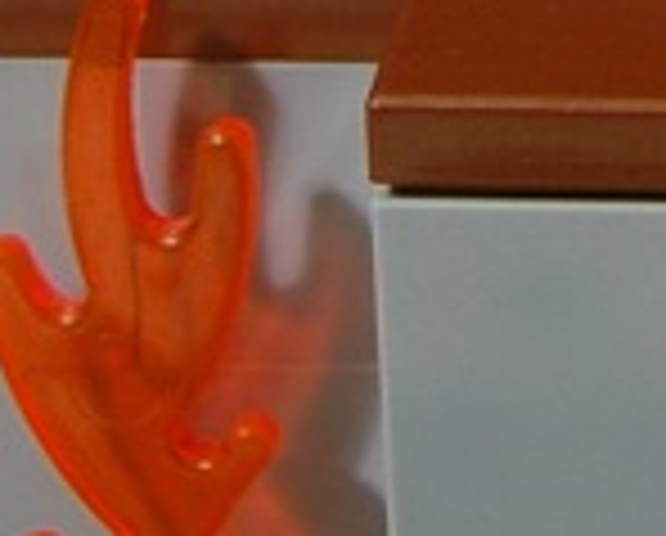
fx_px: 9974
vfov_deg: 3.0
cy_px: -1203
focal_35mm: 505
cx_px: 1274
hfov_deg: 3.8
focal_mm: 38
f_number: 8
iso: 200
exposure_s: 2
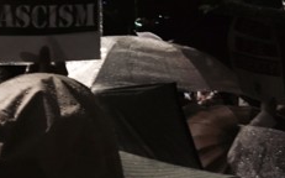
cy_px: -11
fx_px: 466
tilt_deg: +12.9
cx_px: 96
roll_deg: -1.4
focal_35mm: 60
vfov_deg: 20.7
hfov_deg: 33.7
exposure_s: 1/15
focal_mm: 4.15
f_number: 2.2
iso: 640
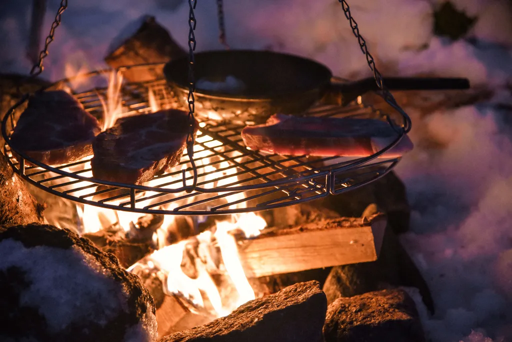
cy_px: 171
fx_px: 1110
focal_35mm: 78
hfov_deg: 26.0
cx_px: 256
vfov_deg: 17.5
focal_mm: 78
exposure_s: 1/60
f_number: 4
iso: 1000
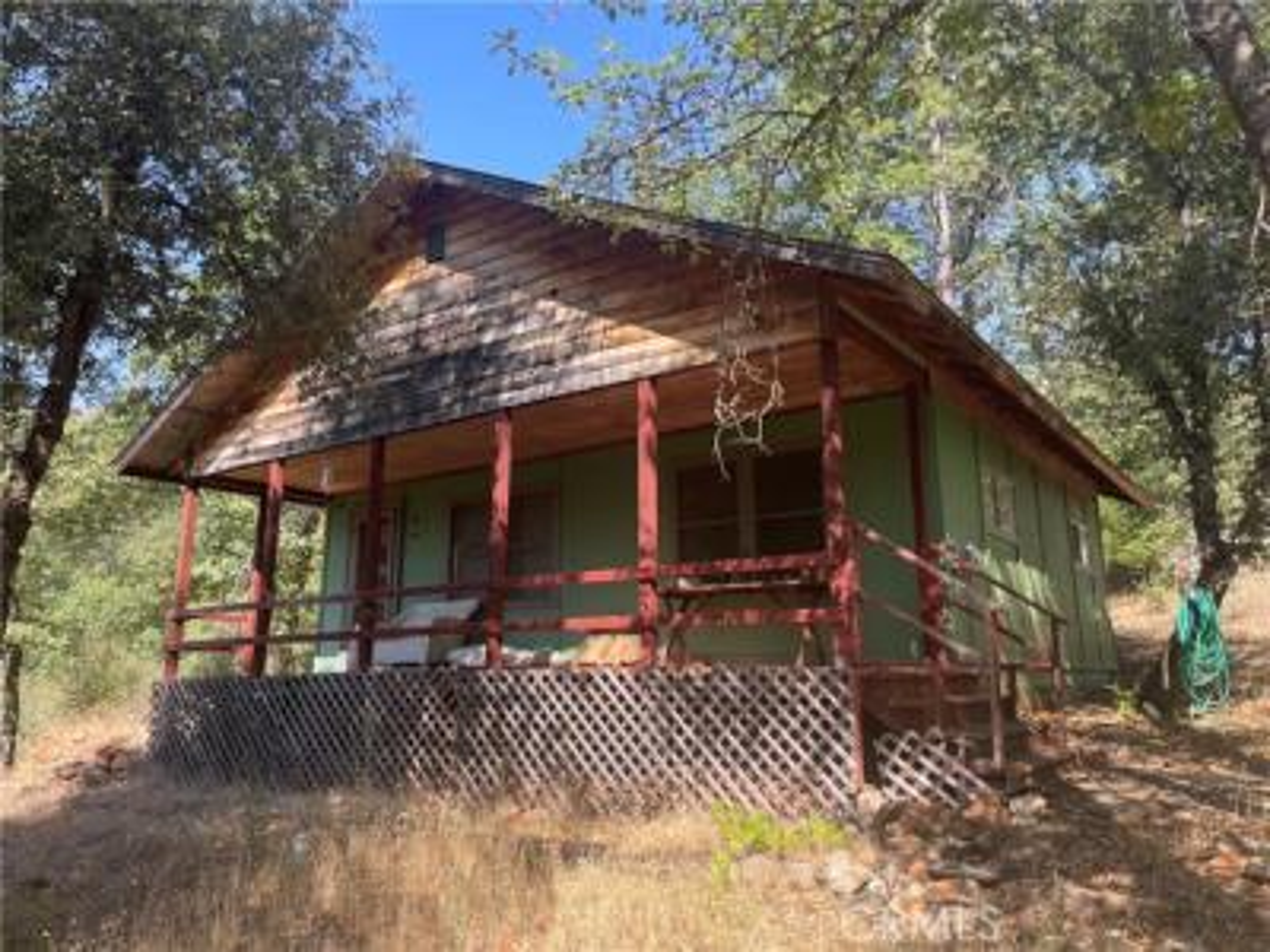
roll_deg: +0.6
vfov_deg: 53.1
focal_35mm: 26
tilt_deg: +12.5
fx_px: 954
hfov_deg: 67.3
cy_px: 476
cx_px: 635
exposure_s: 1/558
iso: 32
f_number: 1.6
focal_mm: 4.2
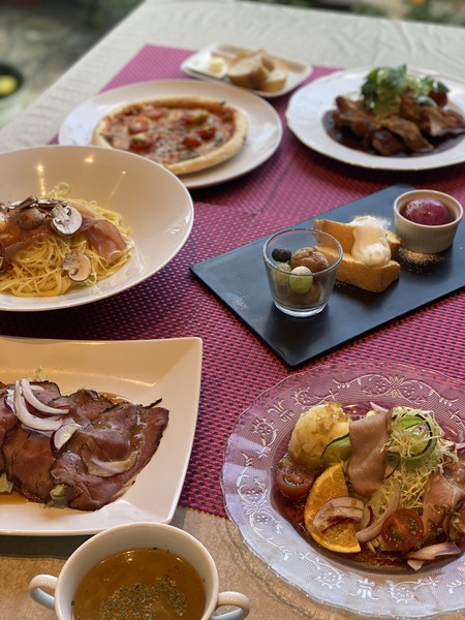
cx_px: 232
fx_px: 931
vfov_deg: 36.8
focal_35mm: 52
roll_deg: +1.4
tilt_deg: -37.7
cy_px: 310
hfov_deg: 28.0
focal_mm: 6
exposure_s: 1/122
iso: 80
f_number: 2
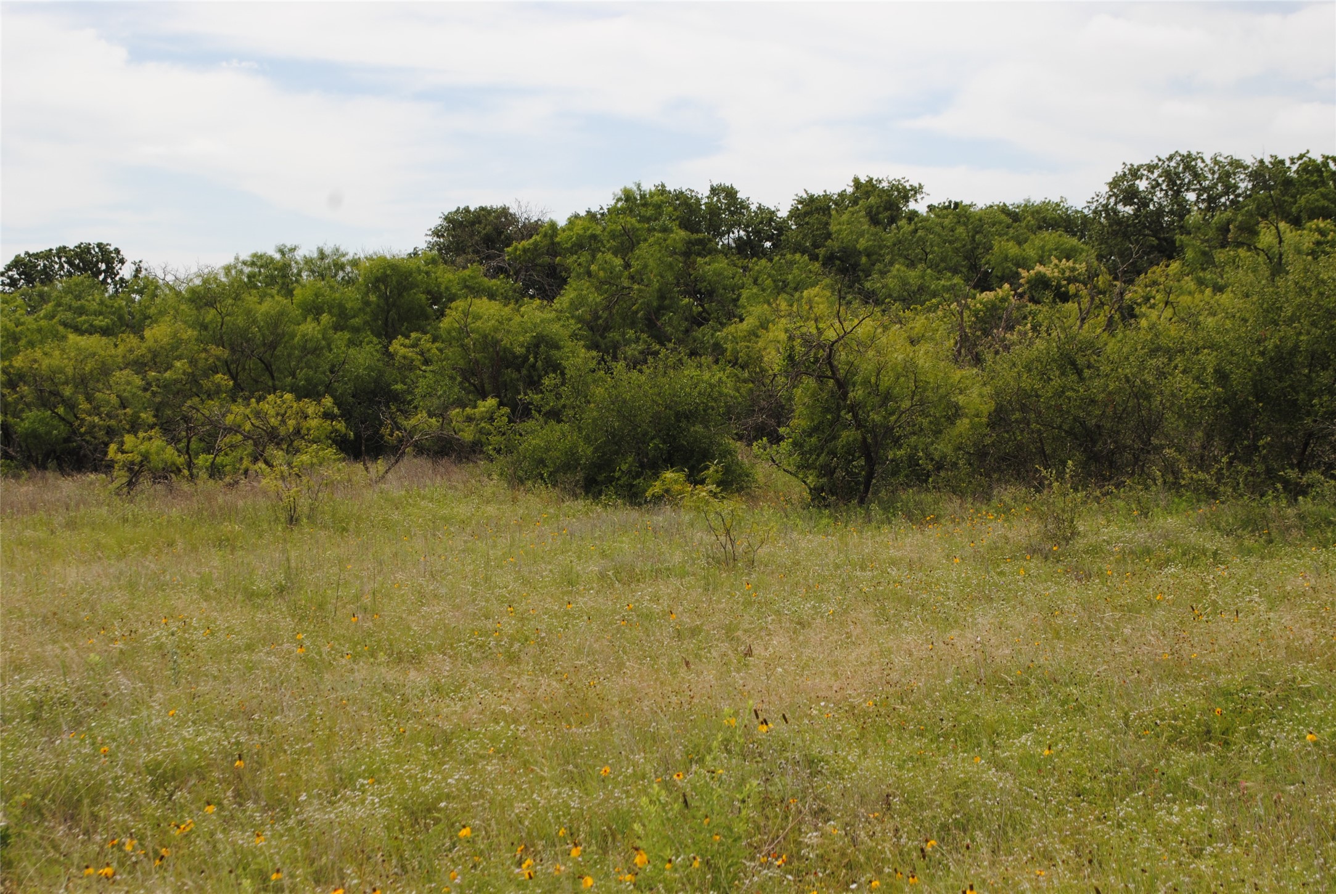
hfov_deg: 33.4
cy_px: 447
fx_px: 2229
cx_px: 668
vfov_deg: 22.7
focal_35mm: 60
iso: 100
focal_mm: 40
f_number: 9
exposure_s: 1/320
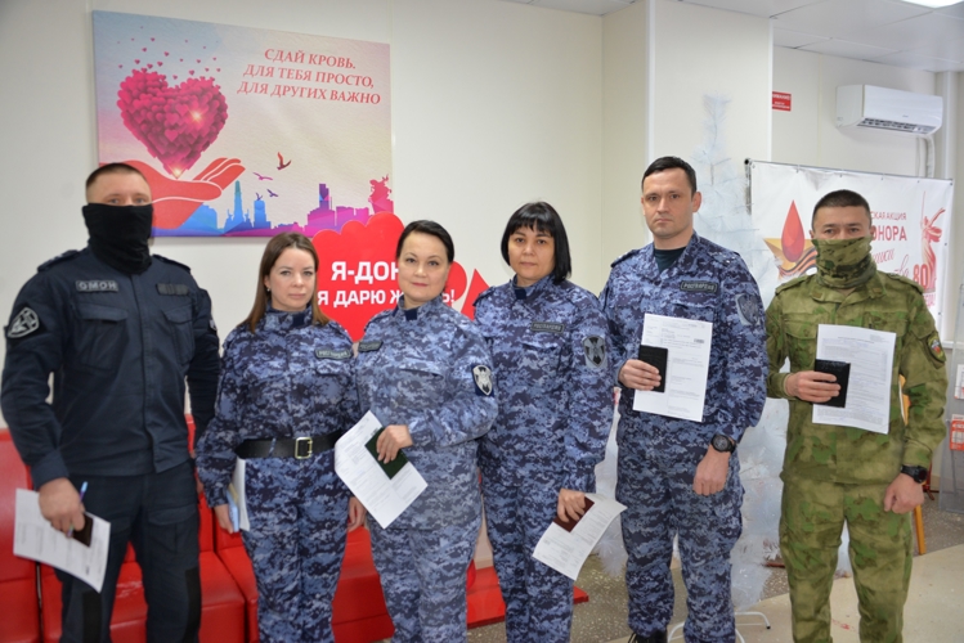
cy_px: 322
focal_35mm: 32
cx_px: 482
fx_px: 857
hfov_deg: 58.7
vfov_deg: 41.1
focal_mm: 32
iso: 800
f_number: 3.5
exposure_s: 1/60
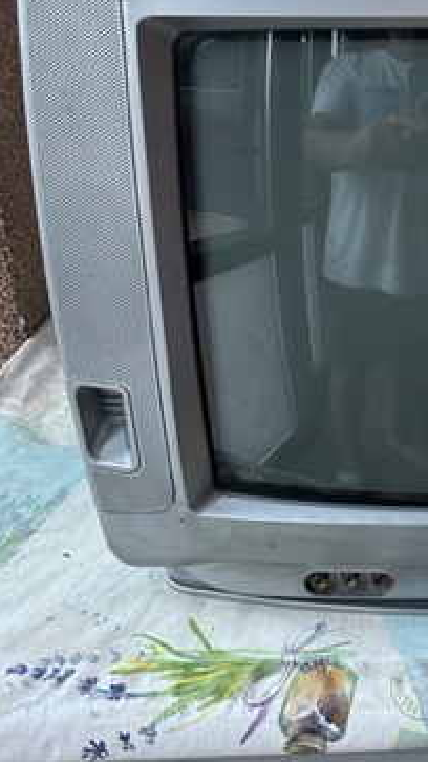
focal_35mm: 50
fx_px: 1009
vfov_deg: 41.2
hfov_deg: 22.9
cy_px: 327
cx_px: 432
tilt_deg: -19.1
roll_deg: +1.6
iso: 500
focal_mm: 5.7
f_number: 1.5
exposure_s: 1/60
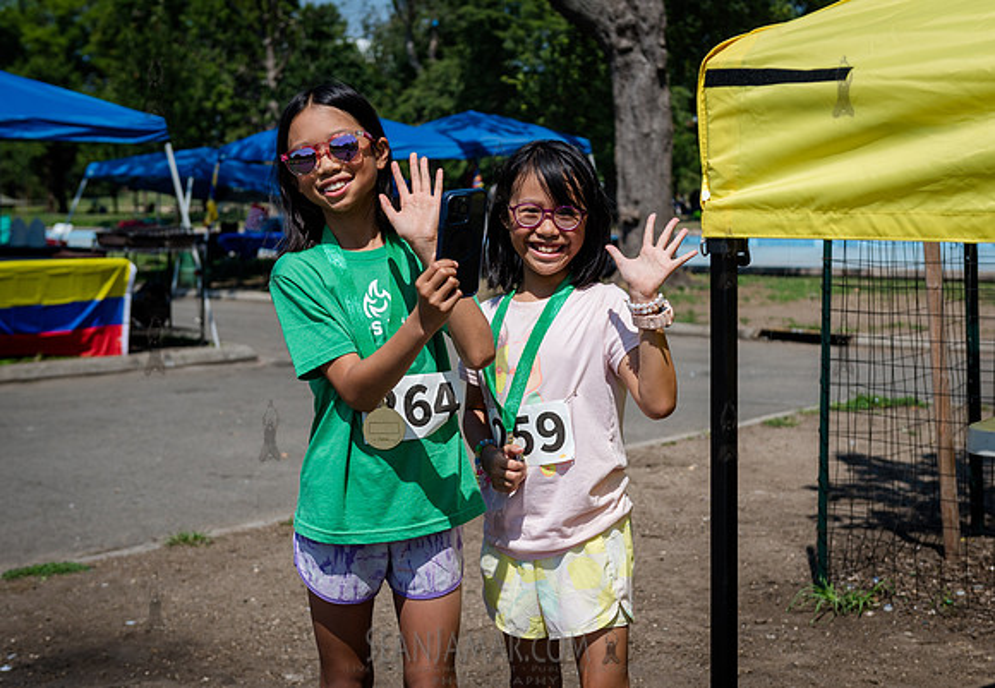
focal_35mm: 58
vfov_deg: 24.1
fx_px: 1608
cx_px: 541
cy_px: 345
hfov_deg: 34.4
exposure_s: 1/2000
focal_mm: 50
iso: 200
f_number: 4
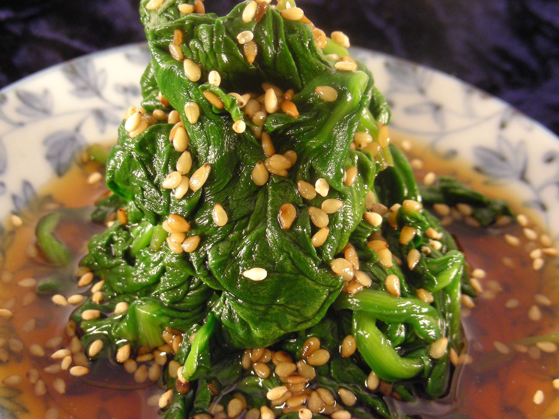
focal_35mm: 65
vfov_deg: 22.6
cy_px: 217
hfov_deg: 29.8
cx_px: 267
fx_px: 1050
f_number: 4
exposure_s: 1/236
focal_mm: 9.7
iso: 200
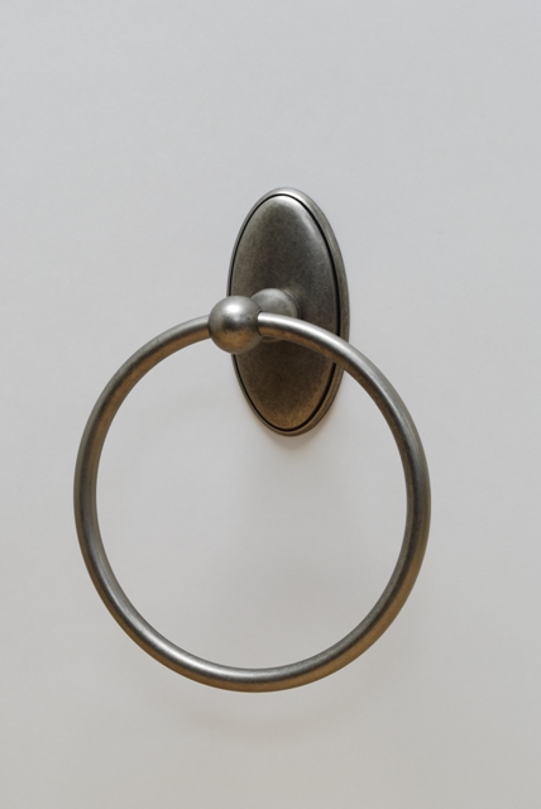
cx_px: 270
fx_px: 1856
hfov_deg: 16.6
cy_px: 404
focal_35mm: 82
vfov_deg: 24.6
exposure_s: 1.1
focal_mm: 55
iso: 100
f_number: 18
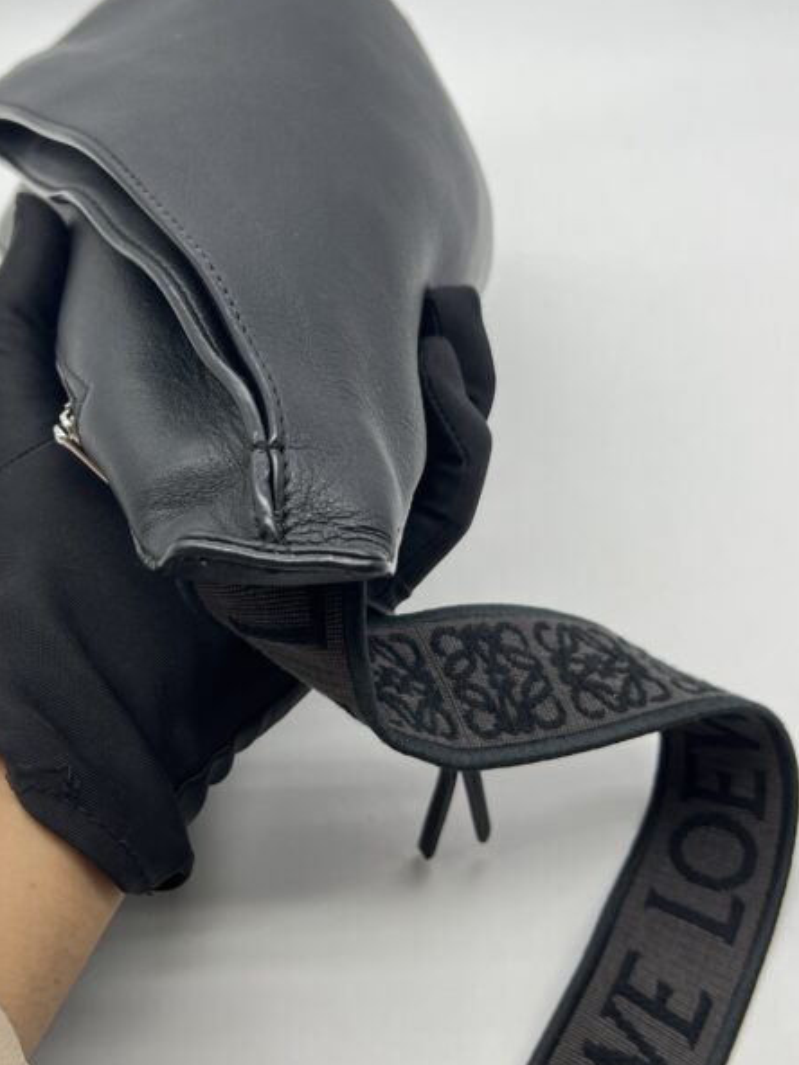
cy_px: 437
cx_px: 270
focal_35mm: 45
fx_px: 1385
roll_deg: +3.7
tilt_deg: -40.1
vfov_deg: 41.9
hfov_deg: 31.9
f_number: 1.5
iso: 40
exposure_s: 1/100
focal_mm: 5.7
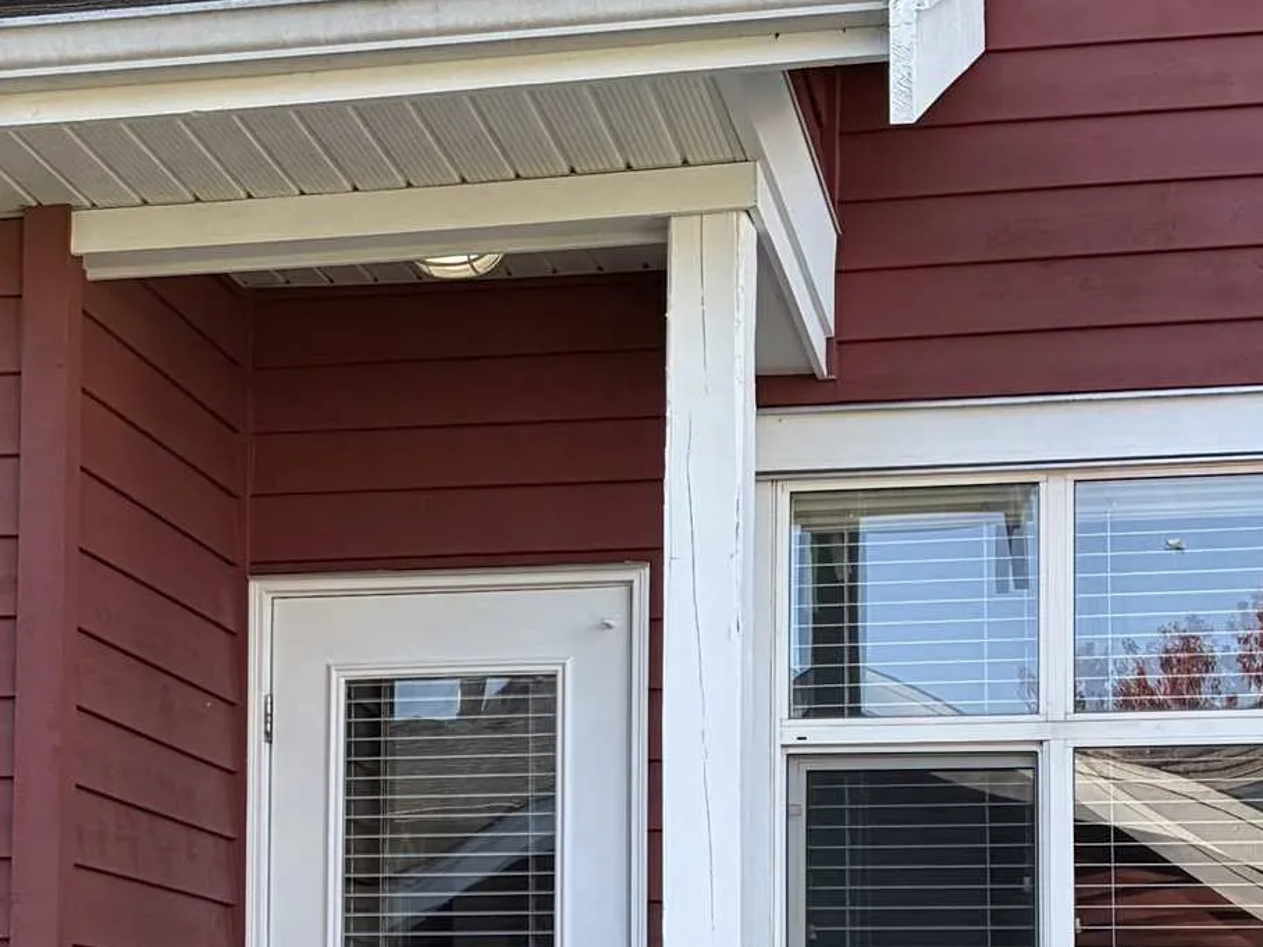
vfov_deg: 16.6
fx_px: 3211
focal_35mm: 88
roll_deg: -0.3
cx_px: 401
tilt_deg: +5.7
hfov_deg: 22.1
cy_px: 844
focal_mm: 5.96
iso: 50
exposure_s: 1/601
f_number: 1.6
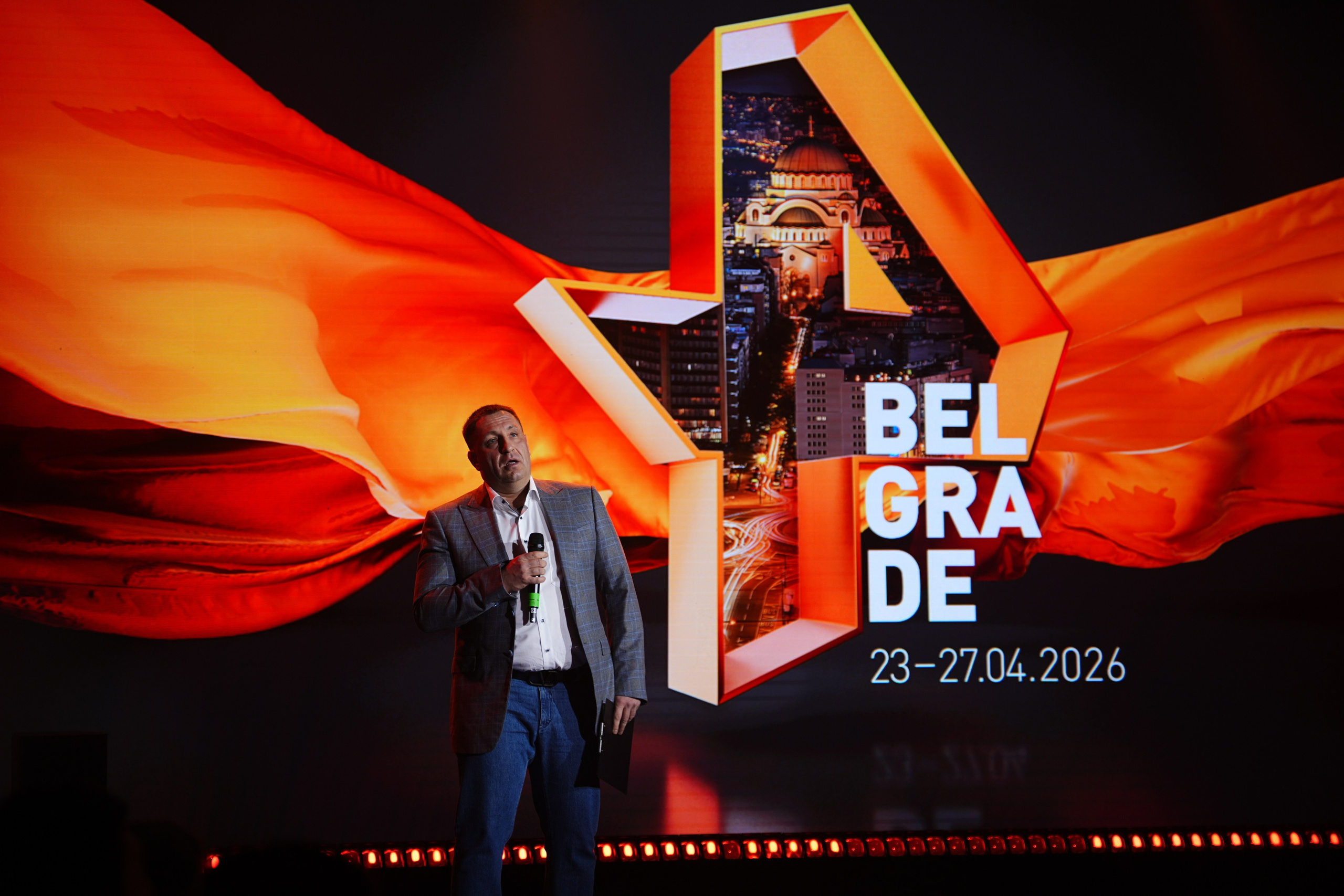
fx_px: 3397
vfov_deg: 15.0
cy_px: 448
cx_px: 672
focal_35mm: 91
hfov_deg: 22.4
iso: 250
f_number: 2.8
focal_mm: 91
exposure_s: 1/200
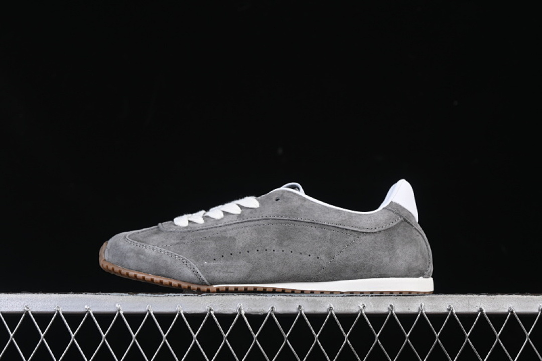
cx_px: 271
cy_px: 180
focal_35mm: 75
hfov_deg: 27.0
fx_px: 1129
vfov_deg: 18.2
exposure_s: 1/80
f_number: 7.1
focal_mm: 50
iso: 160
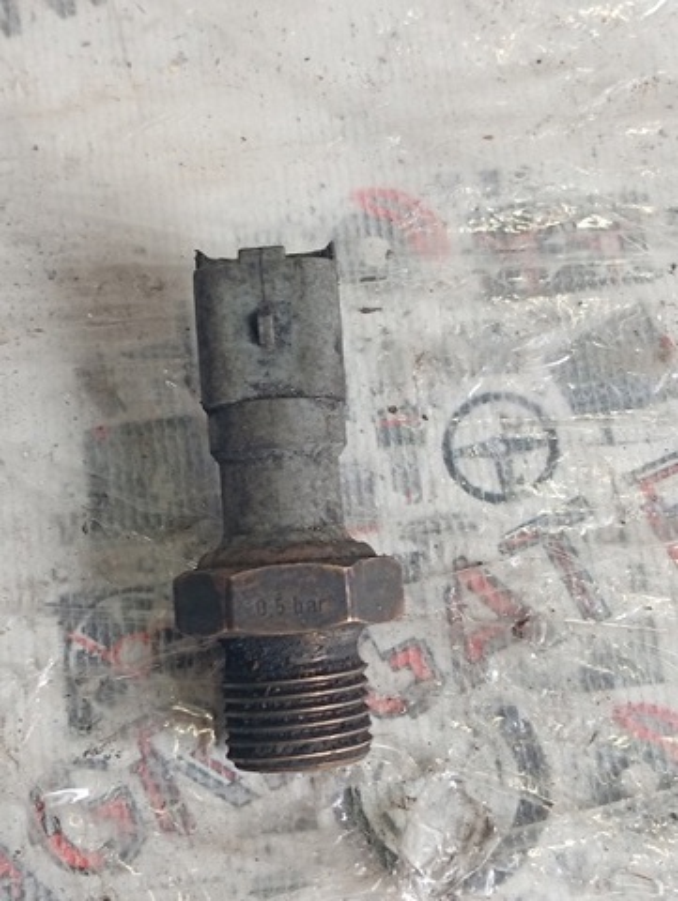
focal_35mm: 52
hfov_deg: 28.1
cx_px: 339
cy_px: 450
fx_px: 1356
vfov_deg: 36.8
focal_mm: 3.96
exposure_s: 1/50
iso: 114
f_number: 1.8
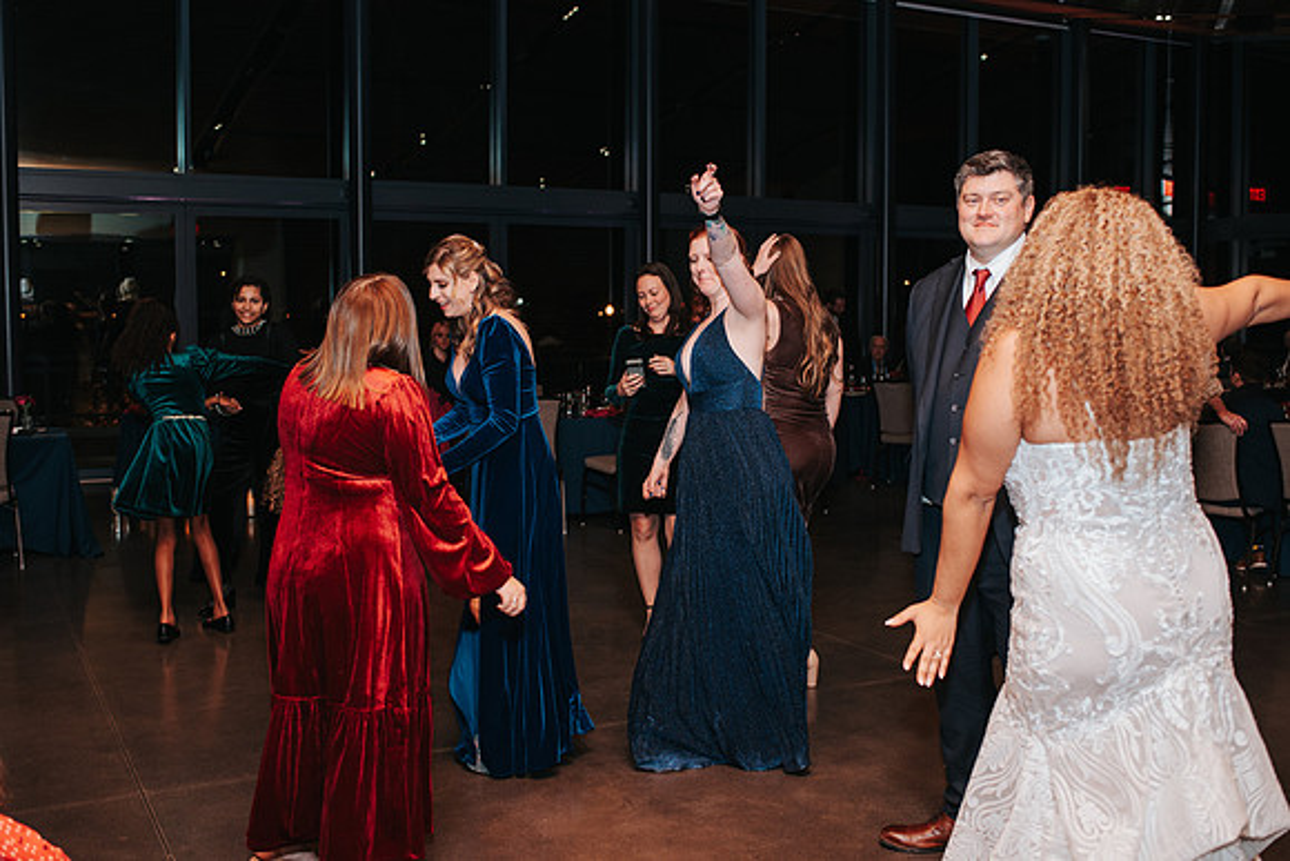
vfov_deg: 35.0
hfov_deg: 50.6
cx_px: 645
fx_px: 1365
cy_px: 404
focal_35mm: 38
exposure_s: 1/200
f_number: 2.8
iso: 1000
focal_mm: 35
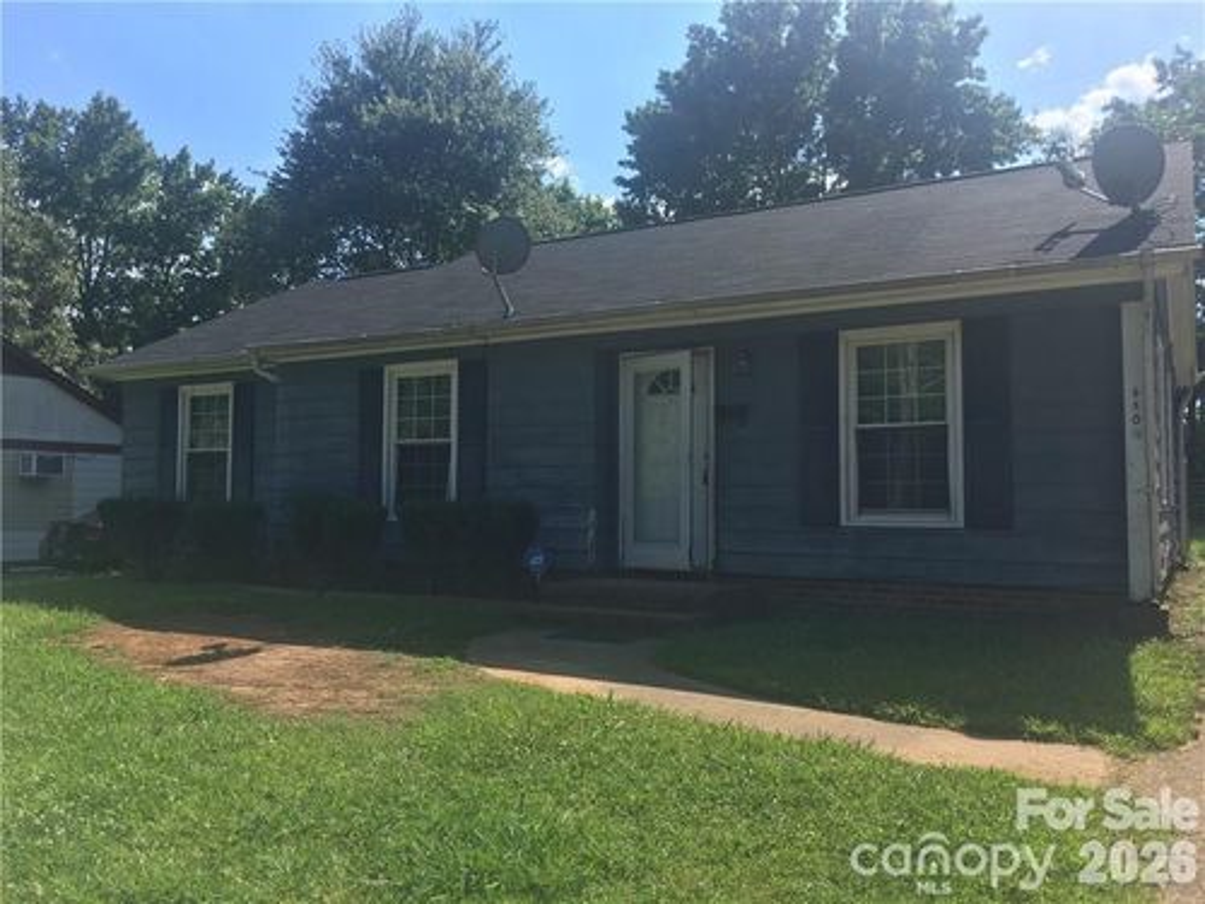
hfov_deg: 61.7
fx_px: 1010
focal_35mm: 29
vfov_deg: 48.2
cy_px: 452
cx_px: 602
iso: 25
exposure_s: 1/962
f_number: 2.2
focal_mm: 4.15
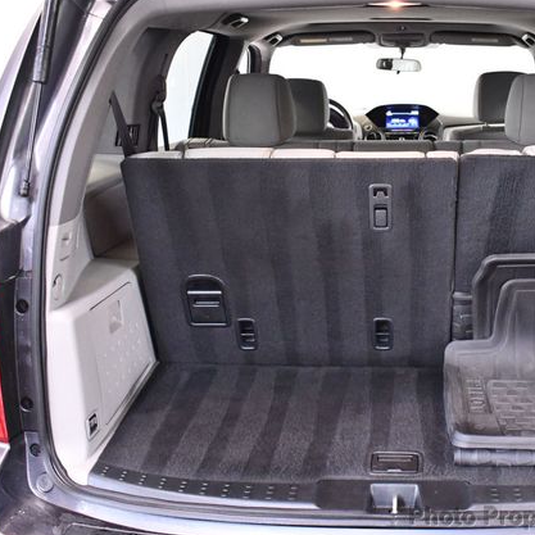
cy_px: 267
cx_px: 394
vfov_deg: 36.1
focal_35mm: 47
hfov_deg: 35.4
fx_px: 822
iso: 4000
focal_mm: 18
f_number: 3.5
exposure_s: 1/60
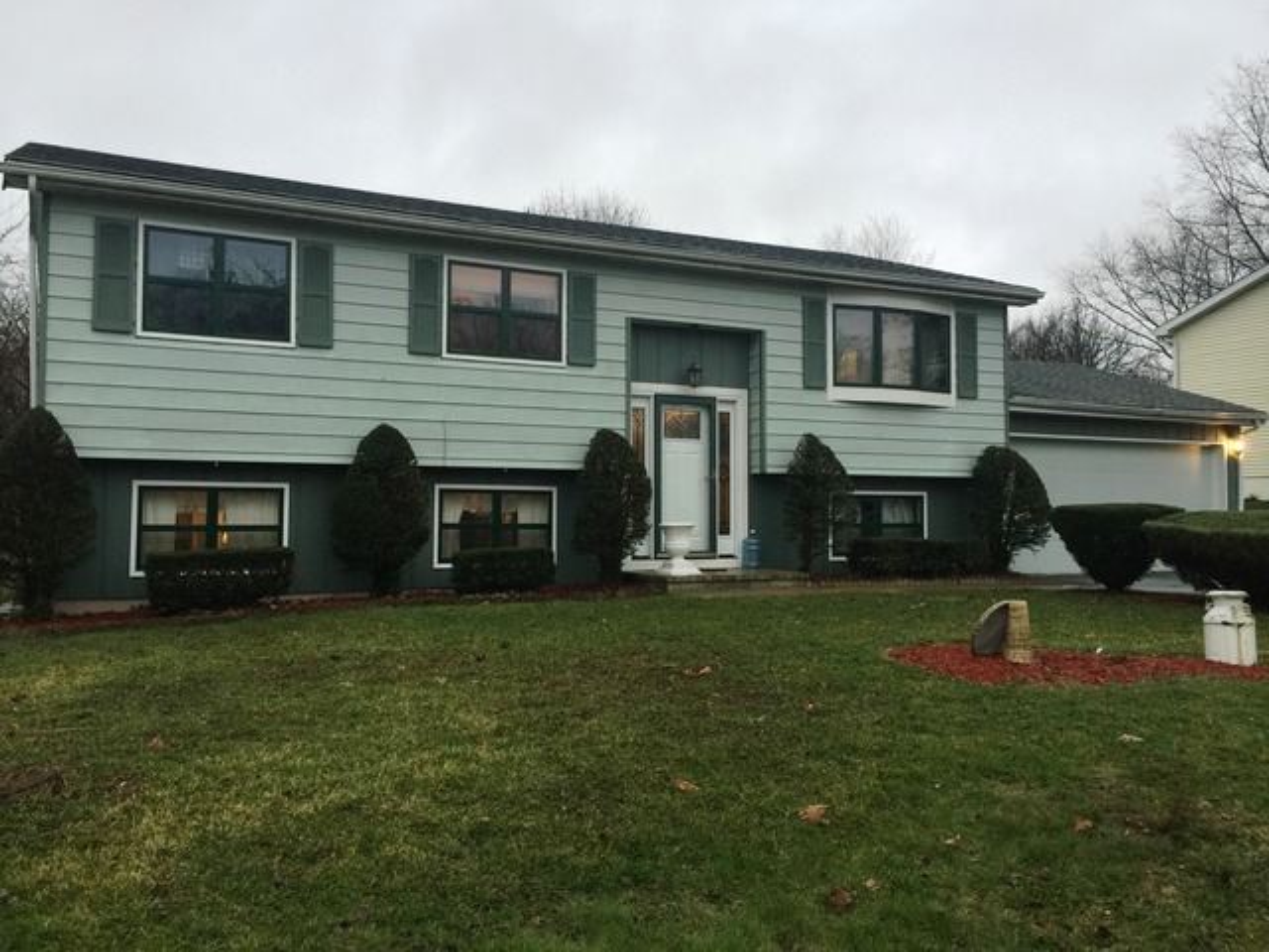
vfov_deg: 48.2
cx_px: 634
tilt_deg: +3.0
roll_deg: -1.0
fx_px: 1063
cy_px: 476
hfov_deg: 61.7
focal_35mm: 29
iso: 32
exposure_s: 1/15
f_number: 2.2
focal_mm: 4.15
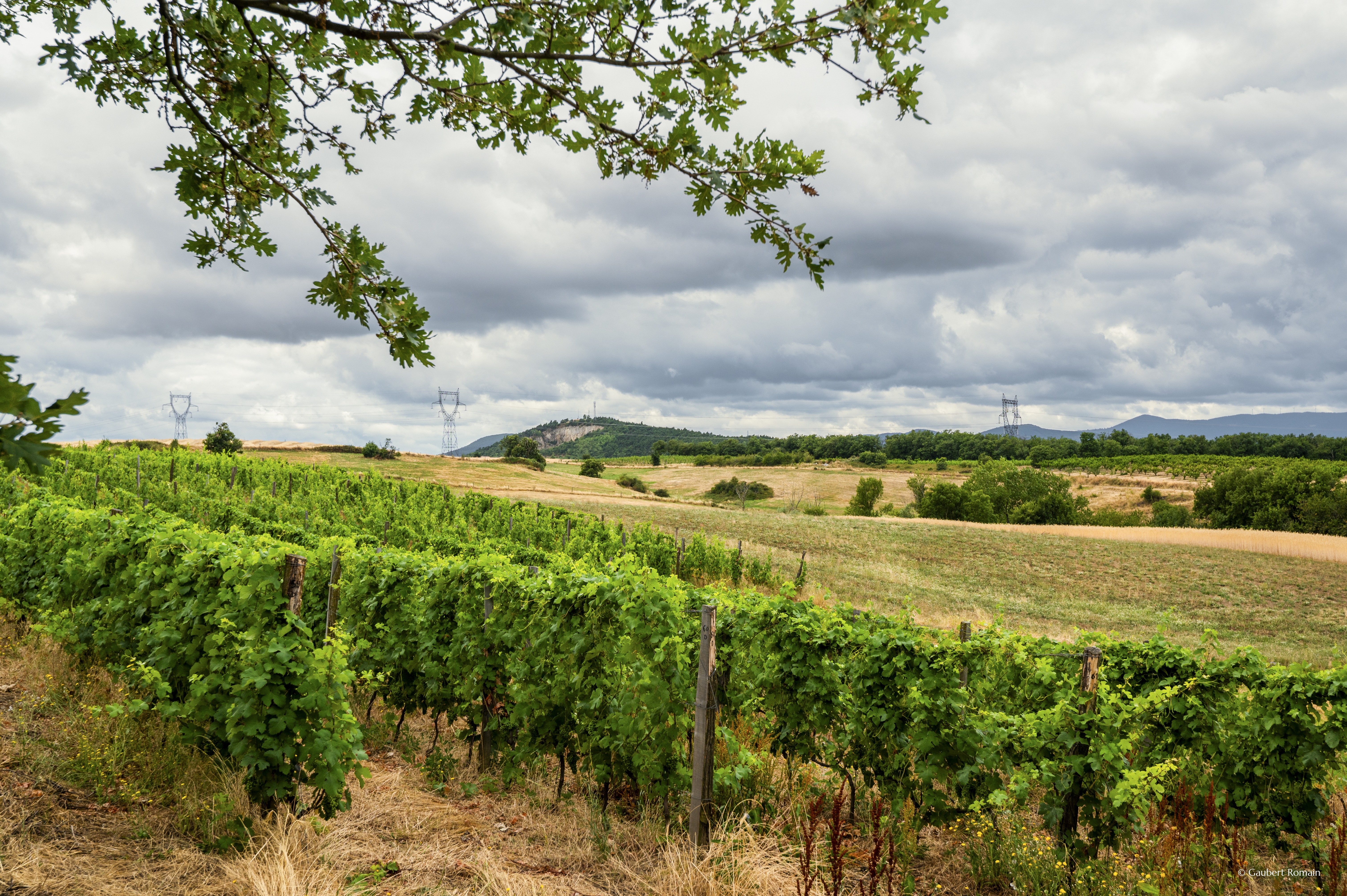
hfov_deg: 58.7
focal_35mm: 32
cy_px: 448
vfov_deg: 41.1
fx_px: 1197
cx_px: 674
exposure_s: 1/500
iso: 320
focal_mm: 32
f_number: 7.1
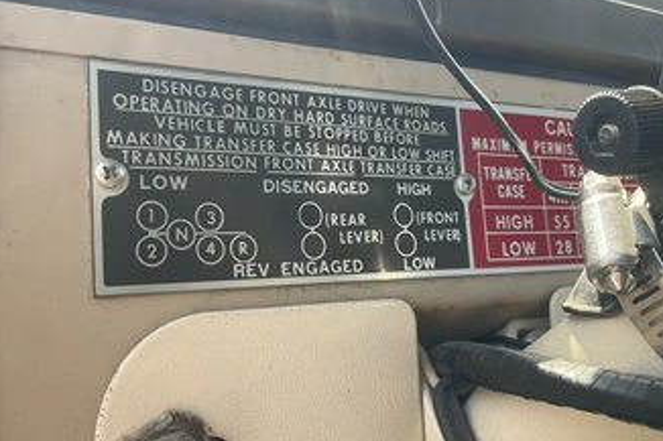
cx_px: 307
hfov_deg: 51.9
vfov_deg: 35.9
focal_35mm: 37
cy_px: 209
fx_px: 681
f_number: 1.8
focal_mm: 3
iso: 16
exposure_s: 1/139
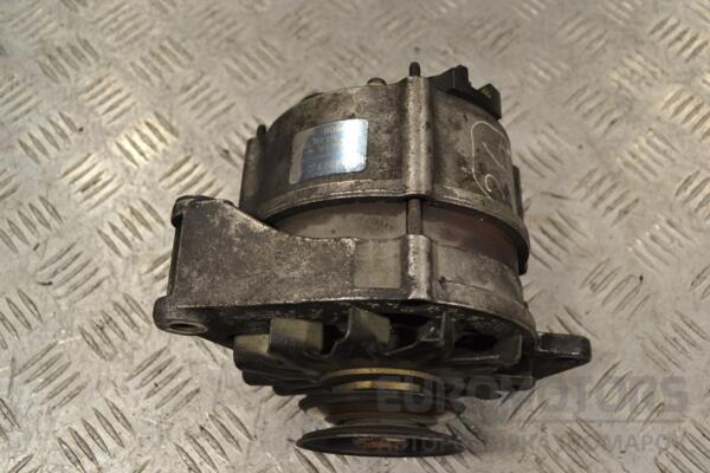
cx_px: 355
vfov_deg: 36.9
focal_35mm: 36
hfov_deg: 53.1
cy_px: 236
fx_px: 710
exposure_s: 1/125
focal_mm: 24
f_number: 5.6
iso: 400
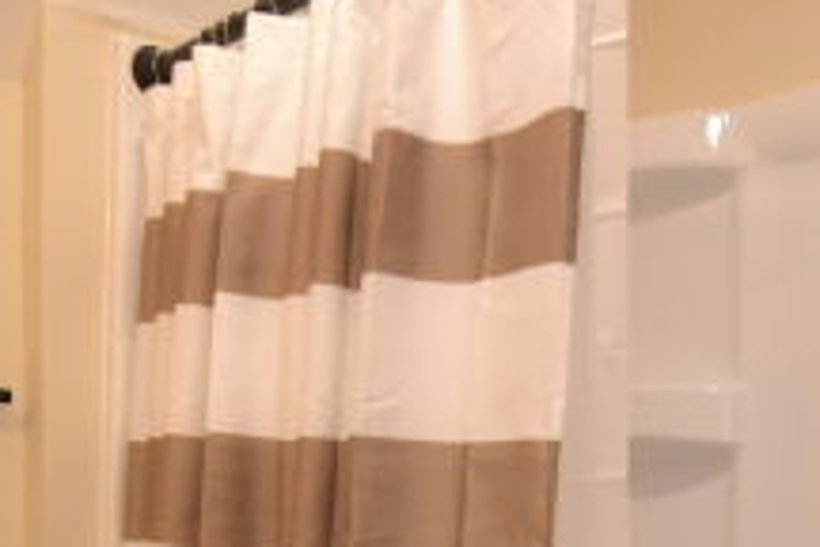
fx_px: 1184
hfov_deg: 38.2
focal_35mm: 52
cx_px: 410
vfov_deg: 24.0
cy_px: 631
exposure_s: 1/60
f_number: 3.5
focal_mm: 10
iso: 500
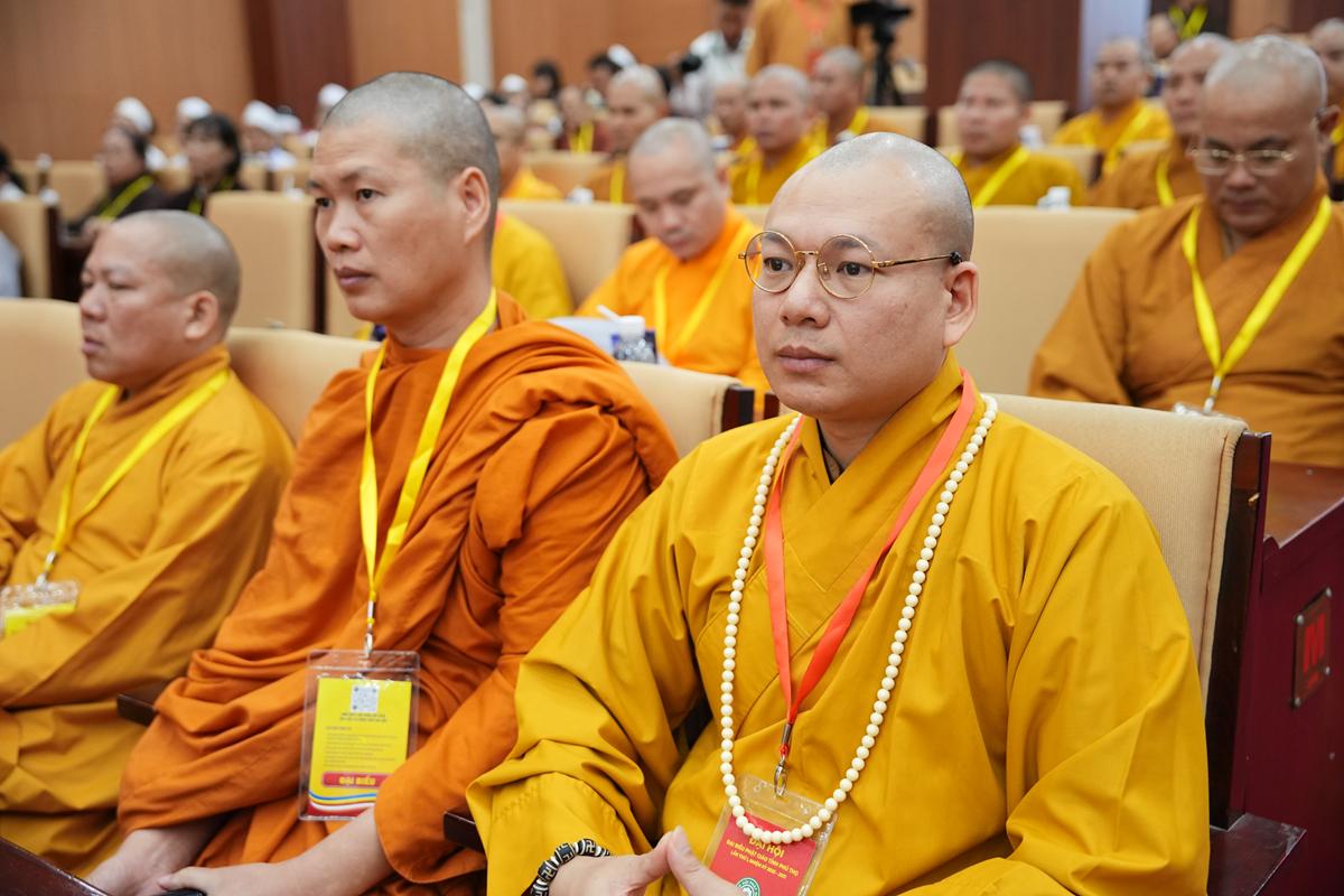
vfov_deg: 35.9
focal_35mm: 37
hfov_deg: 51.9
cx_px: 672
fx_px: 1381
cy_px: 448
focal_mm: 37
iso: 2000
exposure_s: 1/160
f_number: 2.8
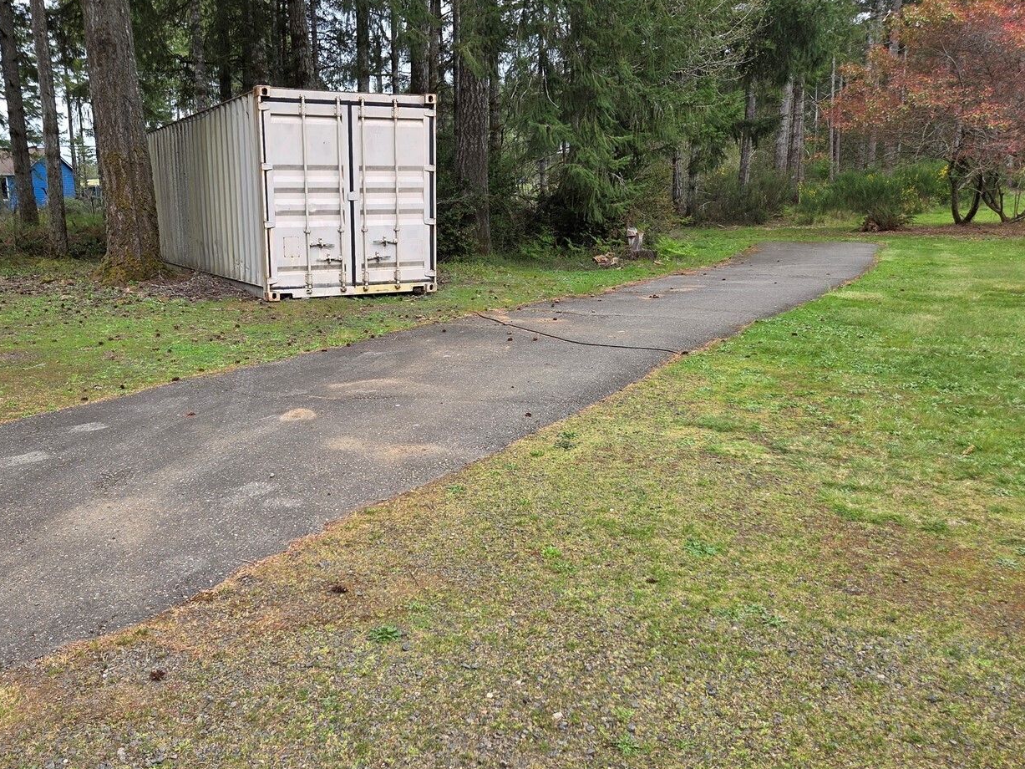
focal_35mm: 30
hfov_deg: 59.5
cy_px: 398
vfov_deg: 46.8
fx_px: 888
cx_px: 410
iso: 80
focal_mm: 5.4
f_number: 1.8
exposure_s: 1/857
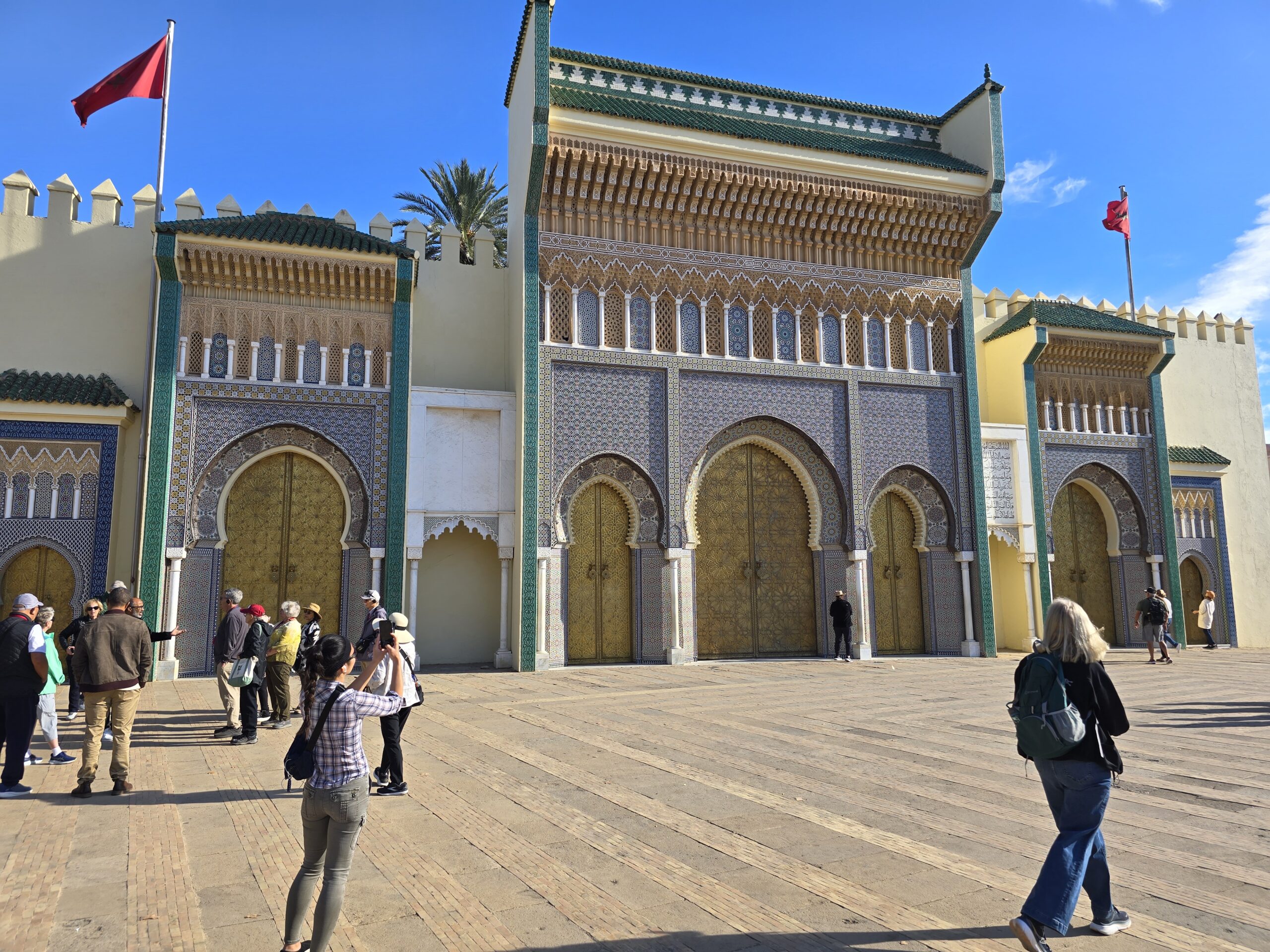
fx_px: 844
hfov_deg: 73.9
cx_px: 635
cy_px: 476
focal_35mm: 23
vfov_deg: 58.9
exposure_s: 1/364
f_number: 1.7
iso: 12
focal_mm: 6.3
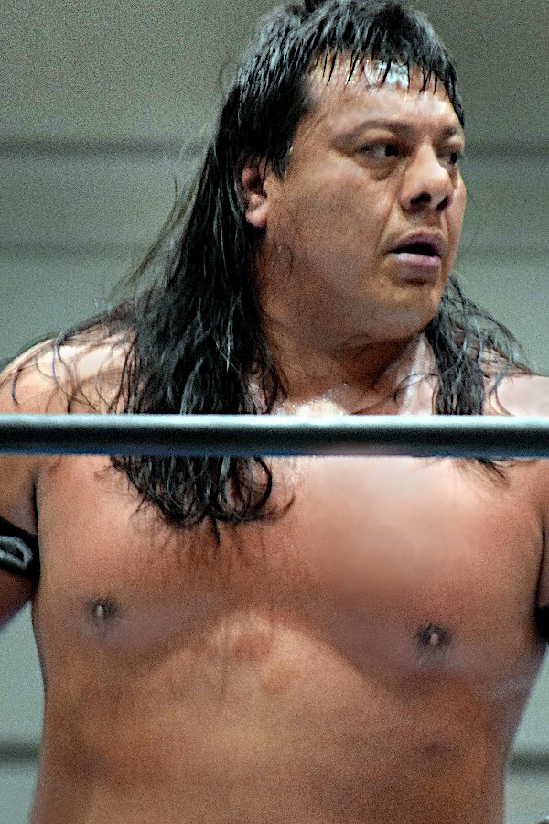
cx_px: 274
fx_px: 6862
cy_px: 412
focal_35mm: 300
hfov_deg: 4.6
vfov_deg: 6.9
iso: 3200
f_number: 5.6
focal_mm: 200
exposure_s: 1/40
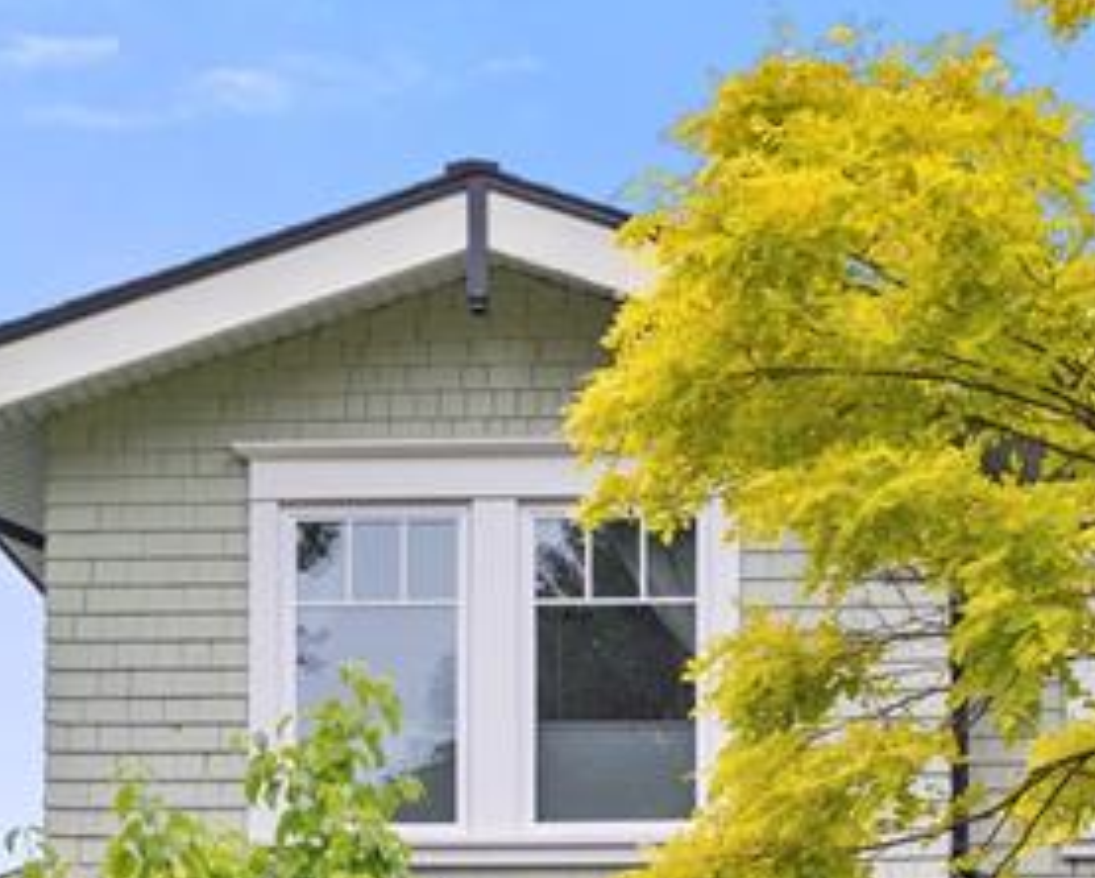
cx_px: 972
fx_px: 3146
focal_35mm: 97
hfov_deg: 19.4
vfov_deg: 15.3
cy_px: 1056
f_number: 9
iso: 250
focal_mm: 28
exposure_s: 1/250
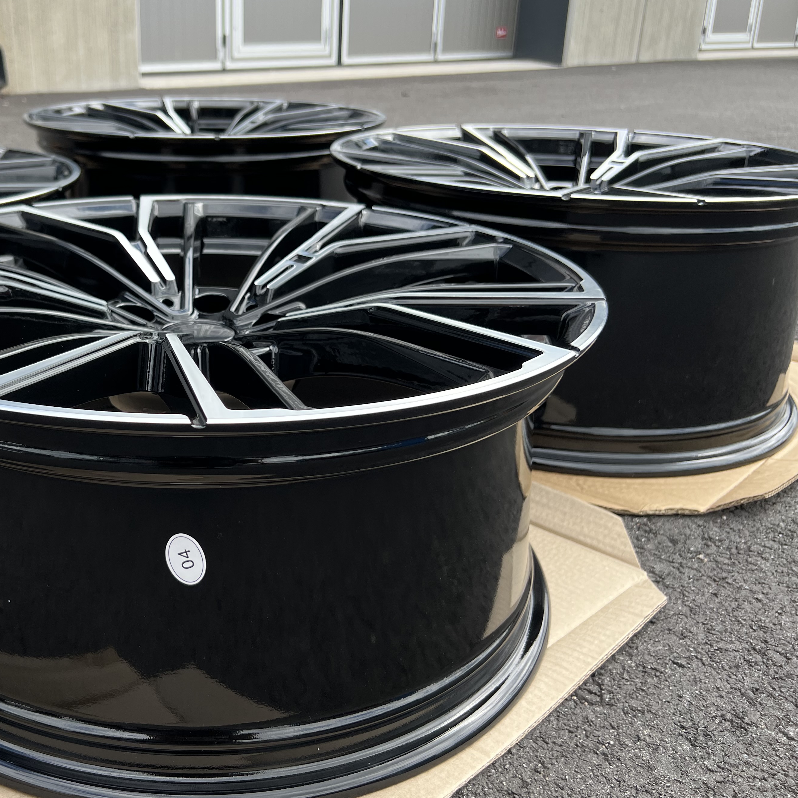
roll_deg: +0.8
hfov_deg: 45.6
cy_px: 415
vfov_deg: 47.2
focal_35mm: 35
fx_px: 913
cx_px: 199
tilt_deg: -23.2
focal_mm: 5.7
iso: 50
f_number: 1.5
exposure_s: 1/709
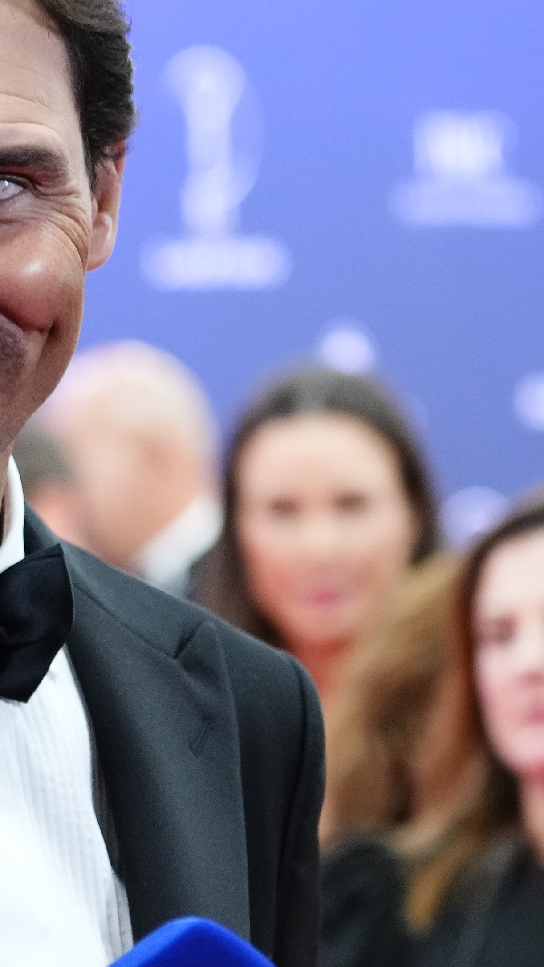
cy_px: 639
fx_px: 7566
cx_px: -153
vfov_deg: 7.3
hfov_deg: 4.1
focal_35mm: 295
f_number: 4
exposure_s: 1/400
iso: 3200
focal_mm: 102
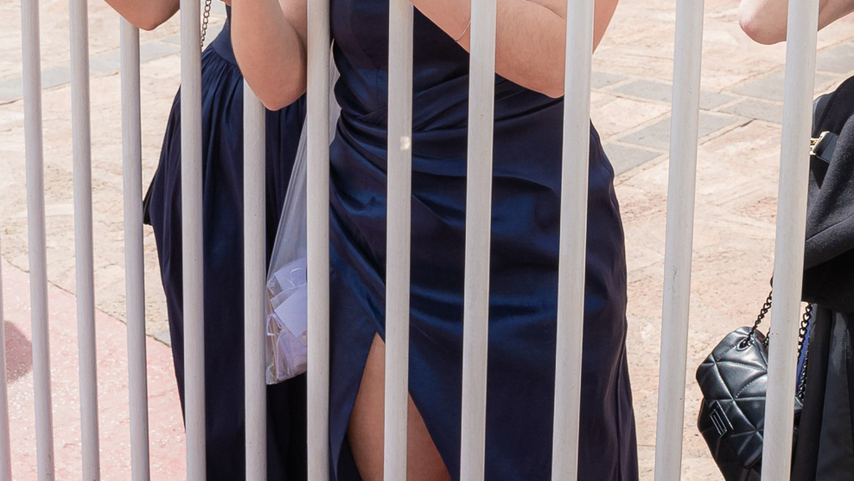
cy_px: -45
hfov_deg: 27.7
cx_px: 551
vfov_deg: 15.5
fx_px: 1721
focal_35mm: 76
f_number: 8
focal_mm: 28
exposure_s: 1/640
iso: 640
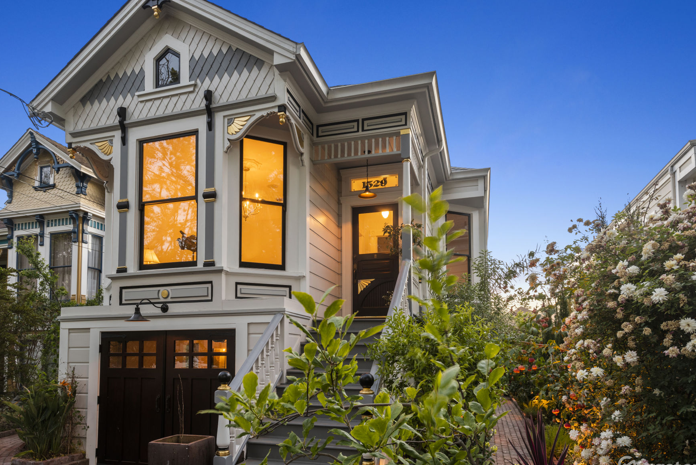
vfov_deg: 57.3
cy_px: 239
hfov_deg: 78.5
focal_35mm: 22
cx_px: 333
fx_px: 425
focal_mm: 20
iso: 100
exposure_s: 1/1.67
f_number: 8
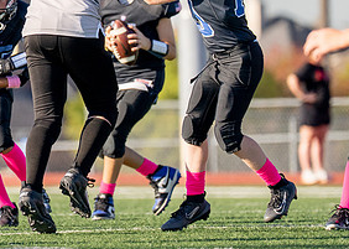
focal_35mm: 710
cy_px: 57
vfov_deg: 2.0
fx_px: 7032
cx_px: -20
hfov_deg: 2.8
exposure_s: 1/4000
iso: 250
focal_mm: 200
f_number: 2.8
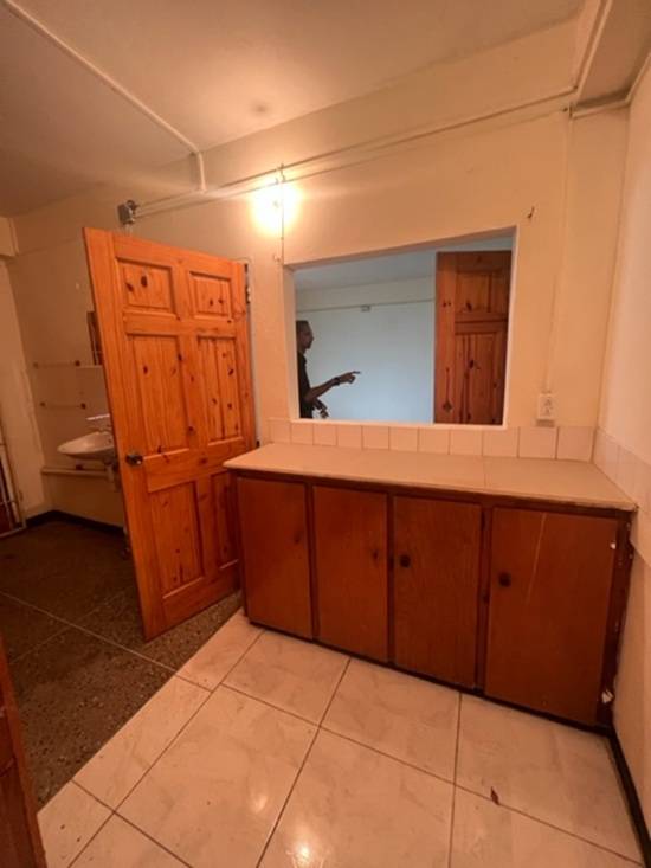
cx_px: 326
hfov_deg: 89.9
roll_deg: +1.7
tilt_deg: -8.6
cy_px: 434
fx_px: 326
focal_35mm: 13
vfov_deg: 106.2
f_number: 1.8
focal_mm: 1.57
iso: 250
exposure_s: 1/60
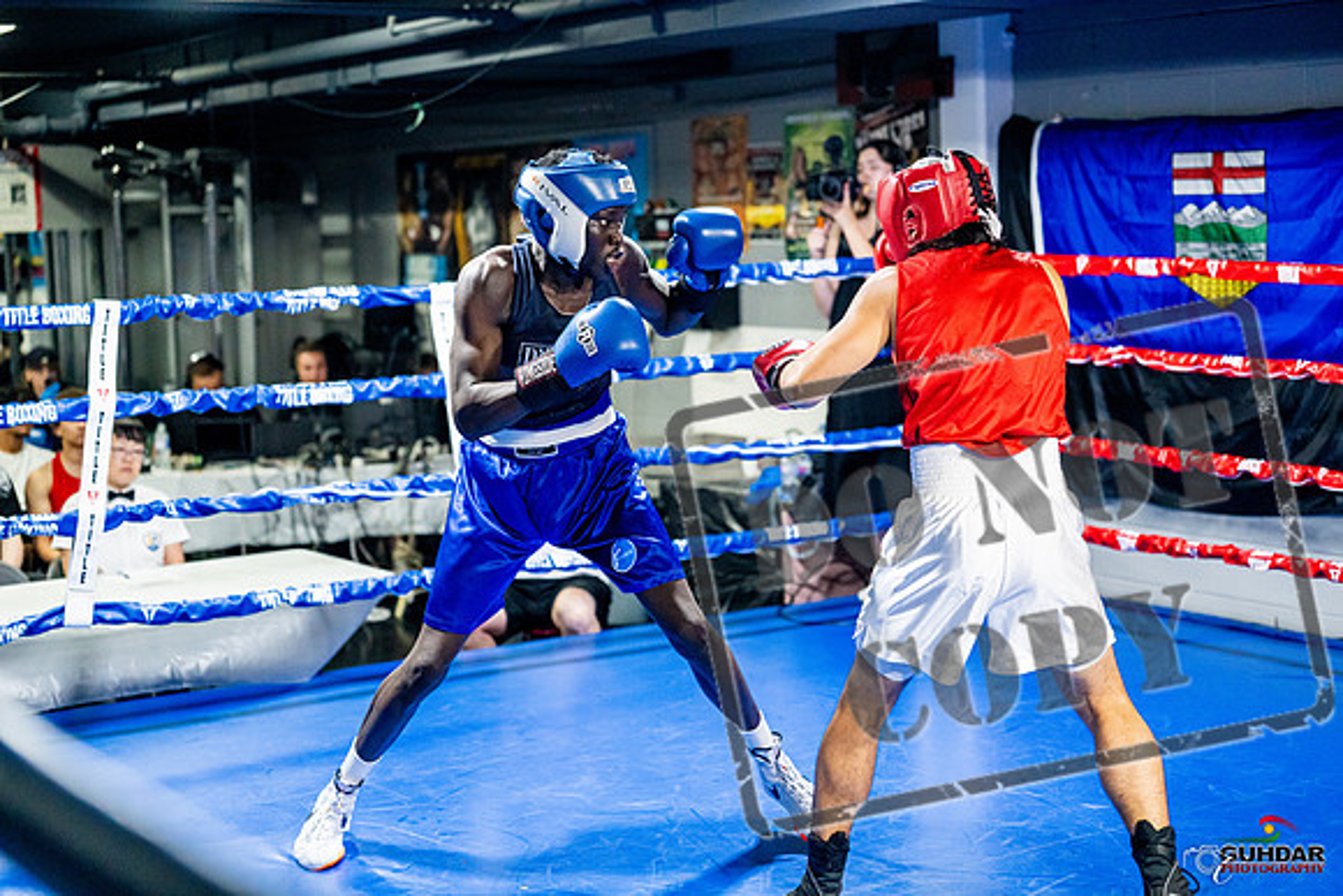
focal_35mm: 59
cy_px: 448
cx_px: 672
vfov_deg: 23.0
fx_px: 2201
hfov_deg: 33.9
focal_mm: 59
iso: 5000
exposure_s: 1/1000
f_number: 2
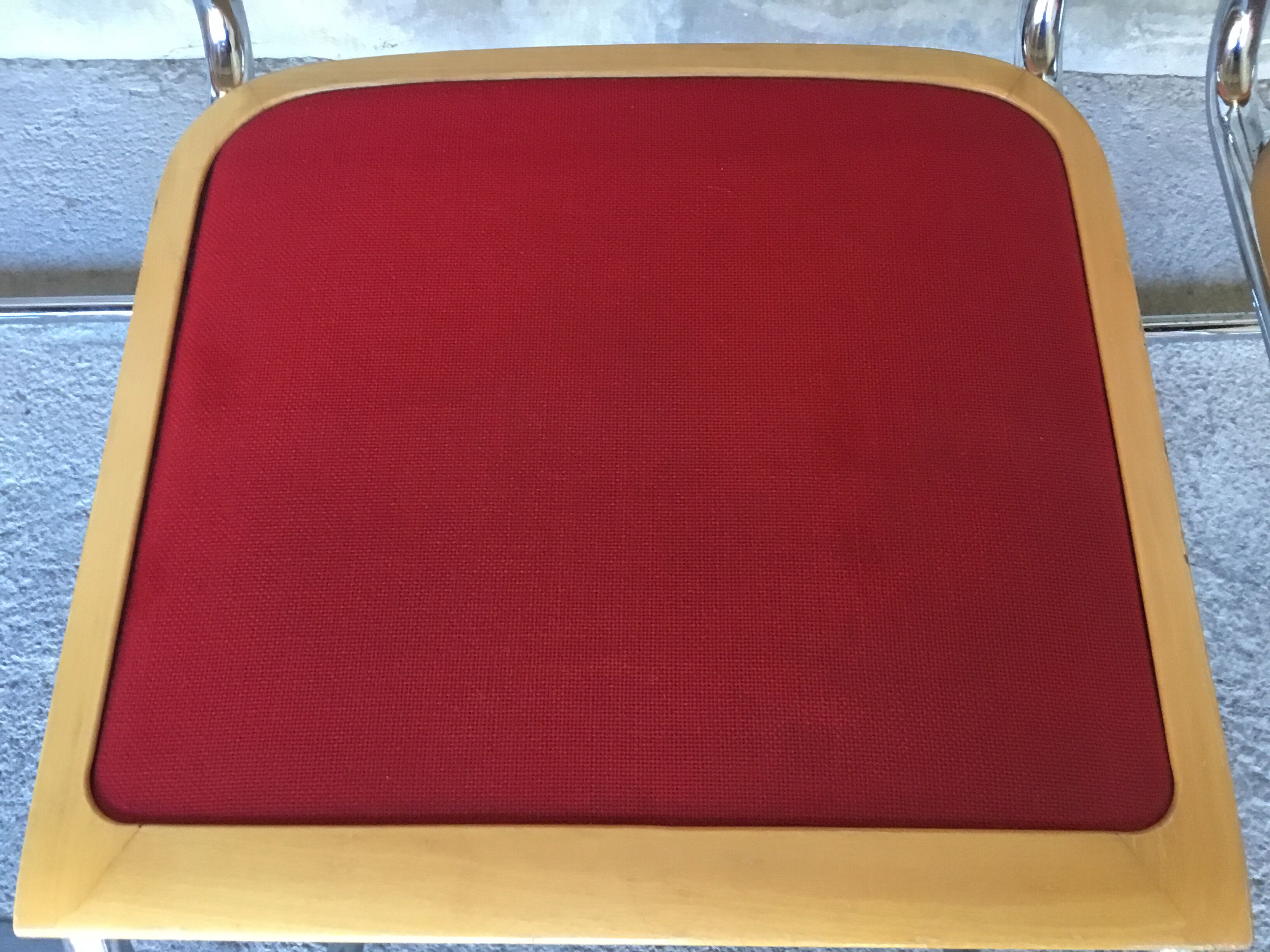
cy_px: 476
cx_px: 635
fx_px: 1137
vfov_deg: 45.4
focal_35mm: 31
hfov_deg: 58.4
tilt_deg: -66.4
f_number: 2.4
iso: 250
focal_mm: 3.3
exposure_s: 1/33
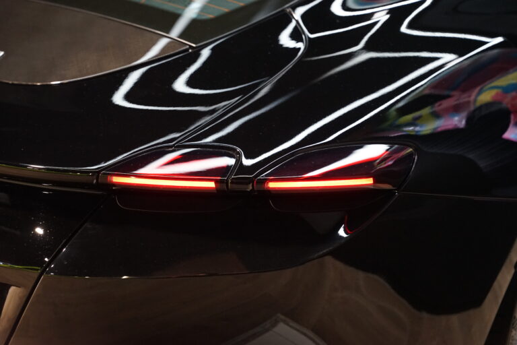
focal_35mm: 70
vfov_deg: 19.5
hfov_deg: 28.8
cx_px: 258
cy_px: 172
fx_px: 1005
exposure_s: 1/80
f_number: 2.8
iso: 3200
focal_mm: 70
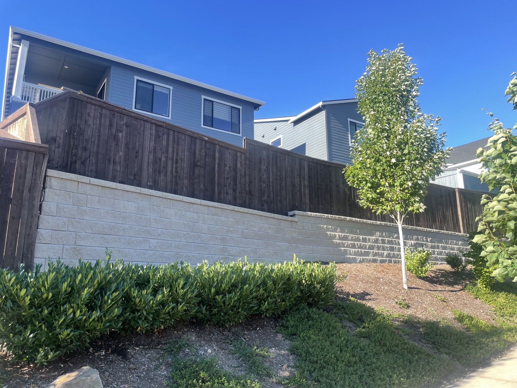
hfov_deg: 67.3
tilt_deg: +13.8
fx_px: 388
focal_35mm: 26
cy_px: 194
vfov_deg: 53.1
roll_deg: +1.4
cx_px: 258
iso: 32
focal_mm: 4.2
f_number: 1.6
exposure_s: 1/940
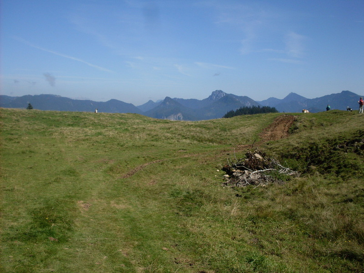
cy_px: 136
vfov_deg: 37.7
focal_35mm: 38
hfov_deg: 49.0
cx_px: 182
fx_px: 400
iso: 80
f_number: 8.4
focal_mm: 6.3
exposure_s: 1/250
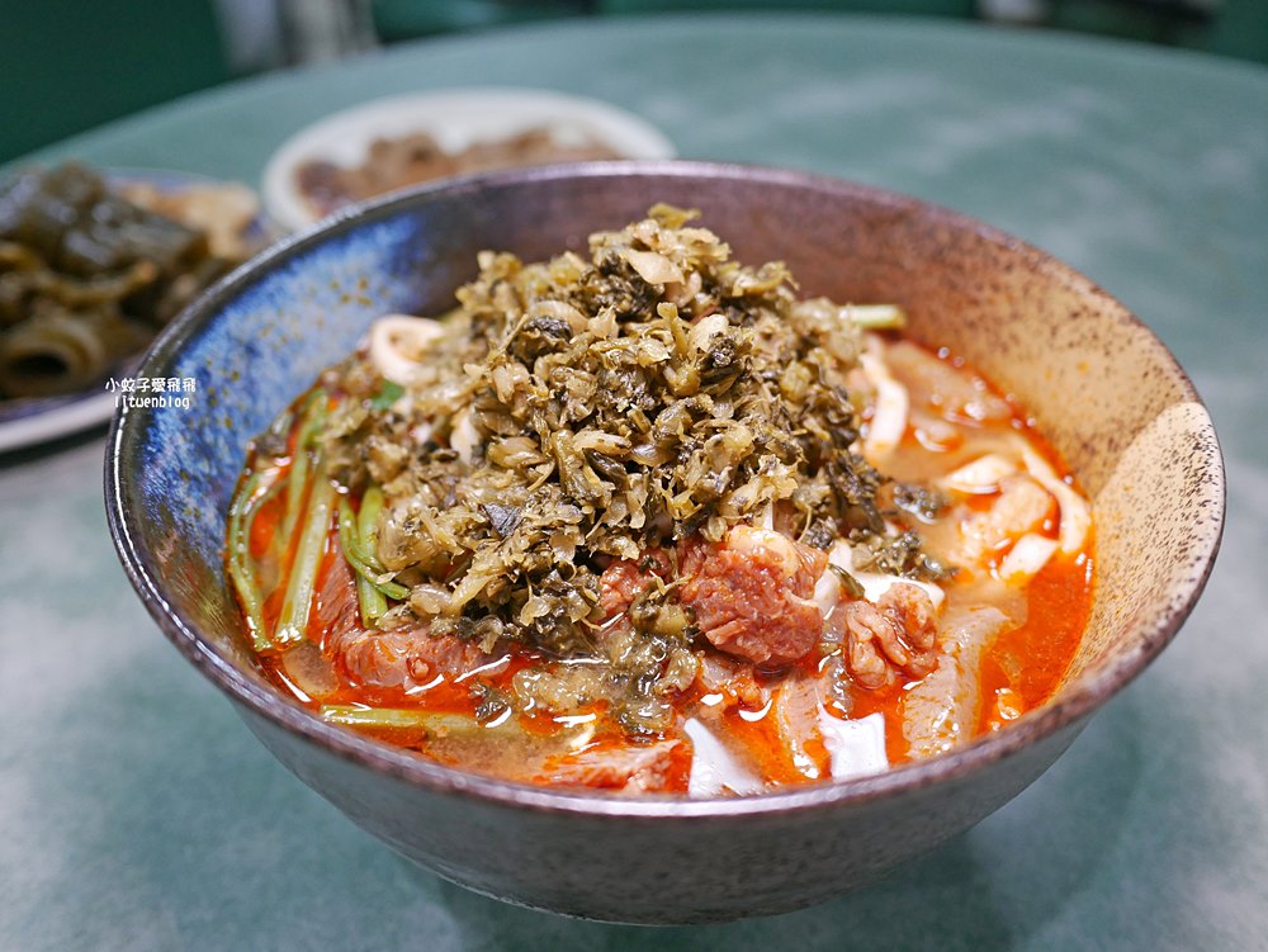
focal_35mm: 28
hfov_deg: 63.4
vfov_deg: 49.8
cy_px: 476
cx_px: 634
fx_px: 1026
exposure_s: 1/60
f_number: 2.5
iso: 500
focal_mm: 14
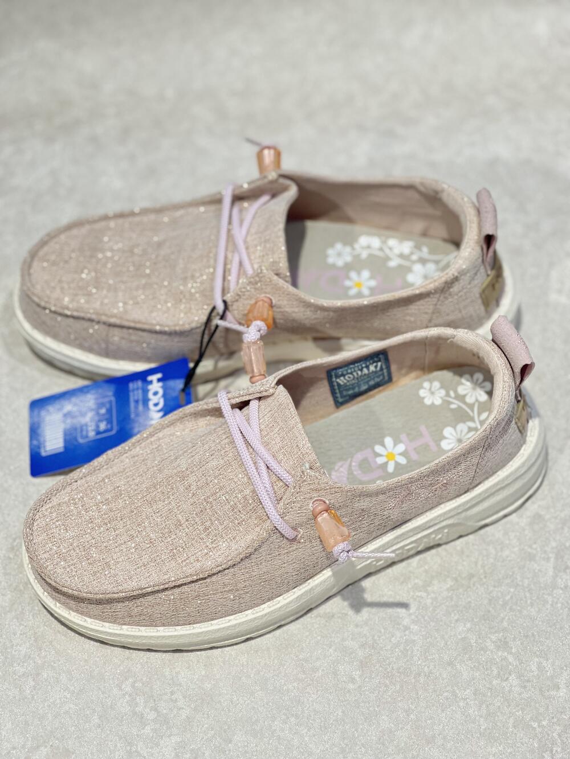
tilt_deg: -57.0
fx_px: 1690
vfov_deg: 25.3
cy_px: 380
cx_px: 285
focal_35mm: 77
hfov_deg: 19.1
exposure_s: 1/100
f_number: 2.8
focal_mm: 9
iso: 125
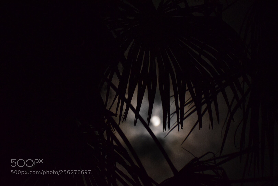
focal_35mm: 105
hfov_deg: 19.5
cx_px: 139
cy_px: 93
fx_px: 811
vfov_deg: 13.0
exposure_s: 1/20
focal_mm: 70
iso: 3200
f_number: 4.5
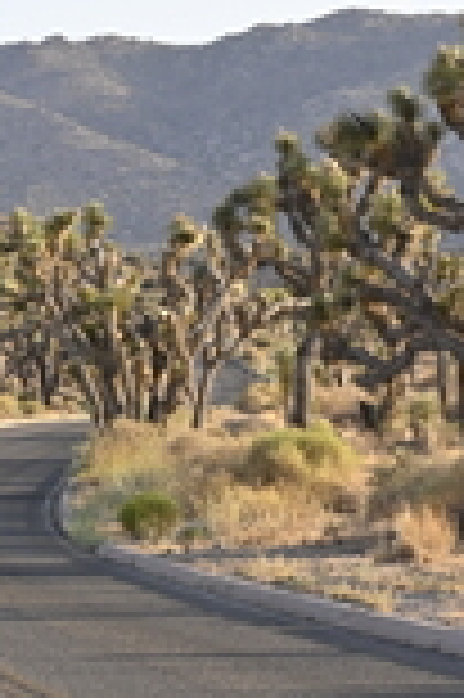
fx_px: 4883
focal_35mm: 252
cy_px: 99
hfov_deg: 5.4
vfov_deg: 8.2
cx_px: 110
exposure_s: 1/125
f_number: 13
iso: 400
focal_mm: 50
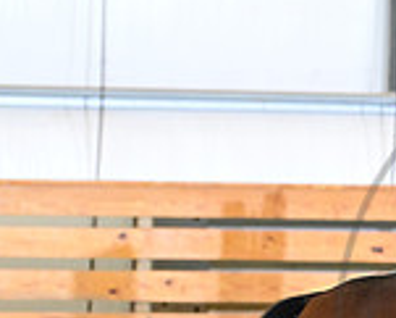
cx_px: 645
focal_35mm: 542
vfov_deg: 2.9
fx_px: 6356
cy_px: 325
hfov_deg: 3.6
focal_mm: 150
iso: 2500
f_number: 5
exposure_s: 1/200
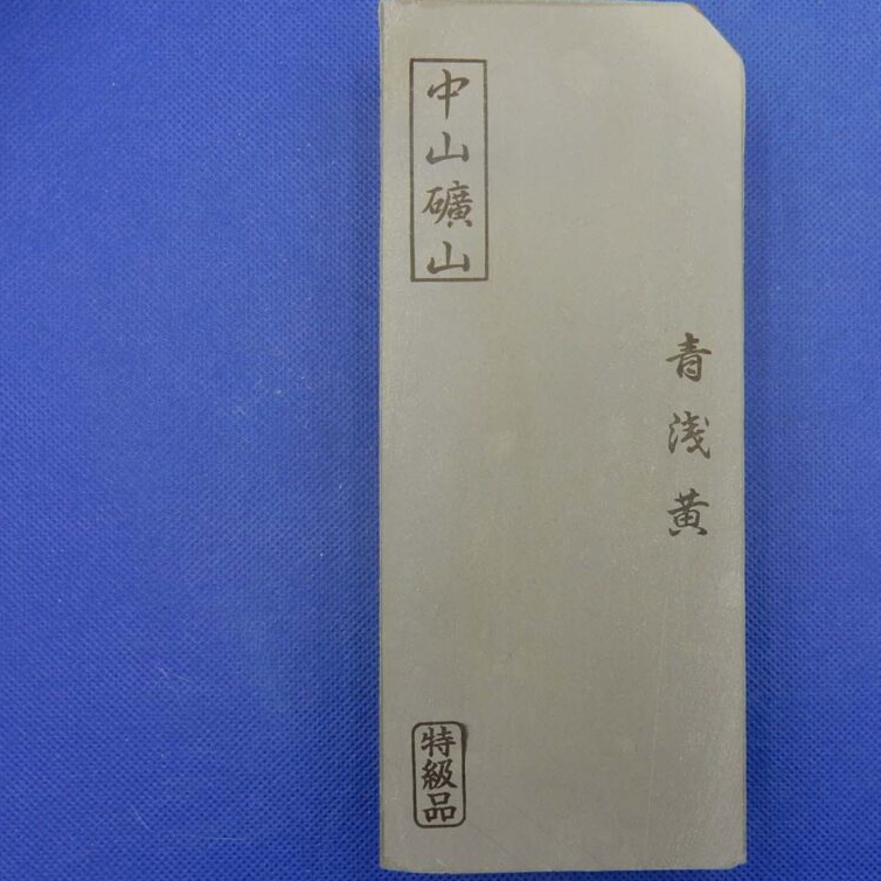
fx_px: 864
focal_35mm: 30
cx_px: 573
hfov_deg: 53.2
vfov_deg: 54.0
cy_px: 444
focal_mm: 4.5
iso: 125
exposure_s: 1/100
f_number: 3.7
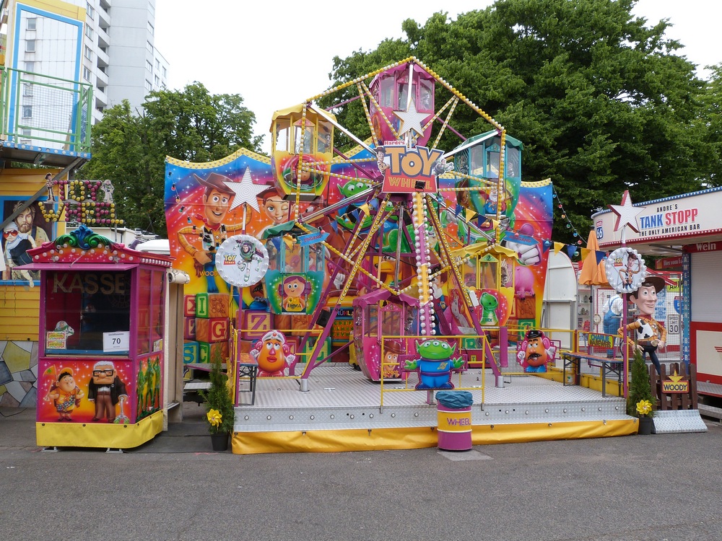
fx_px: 605
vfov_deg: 48.2
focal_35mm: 29
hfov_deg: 61.7
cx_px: 361
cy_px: 270
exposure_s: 1/200
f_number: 4.5
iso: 100
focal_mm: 5
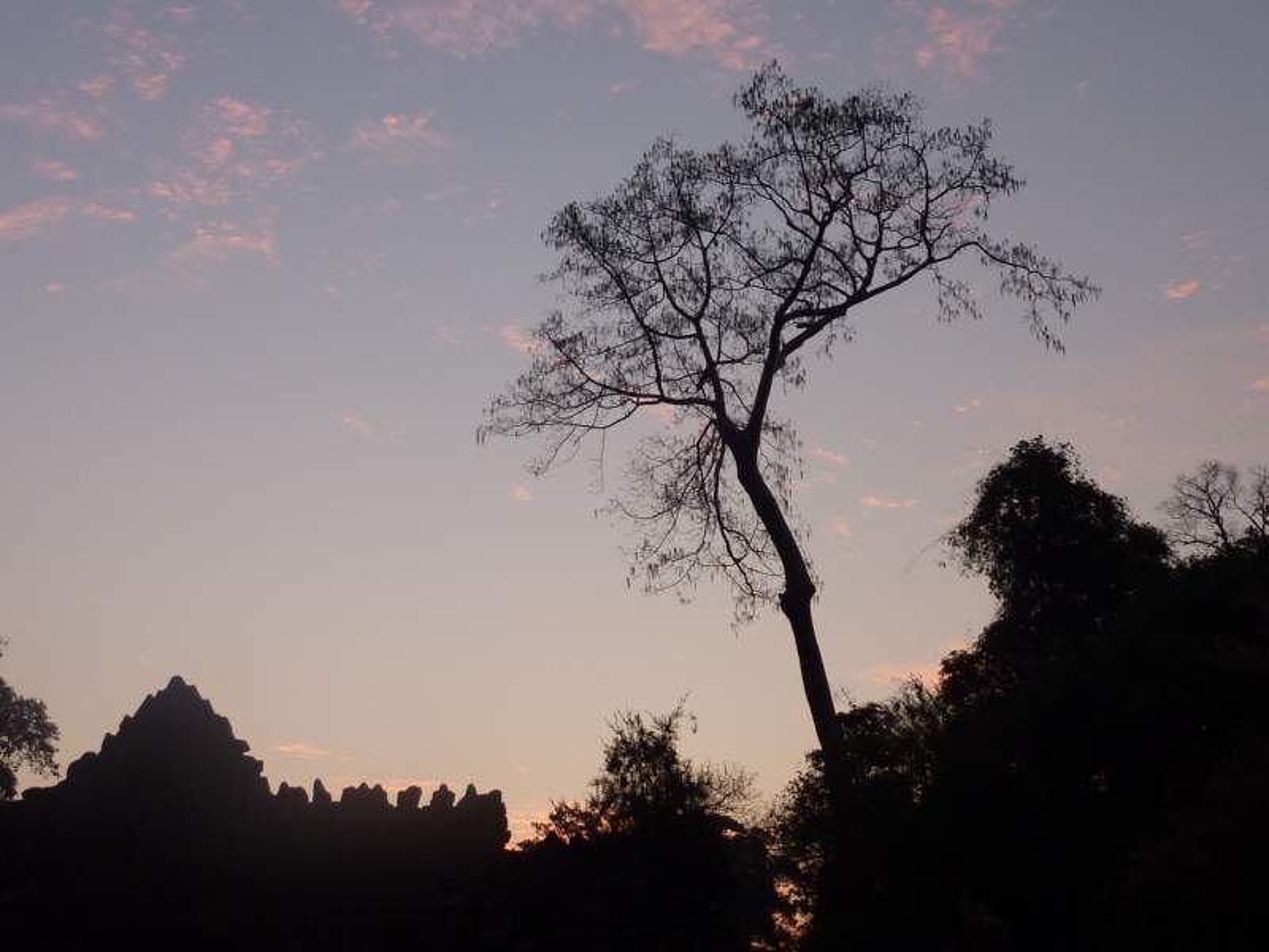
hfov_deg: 38.2
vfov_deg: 29.1
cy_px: 476
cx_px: 634
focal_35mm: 50
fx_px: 1833
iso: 160
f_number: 3.7
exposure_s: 1/30
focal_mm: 6.9
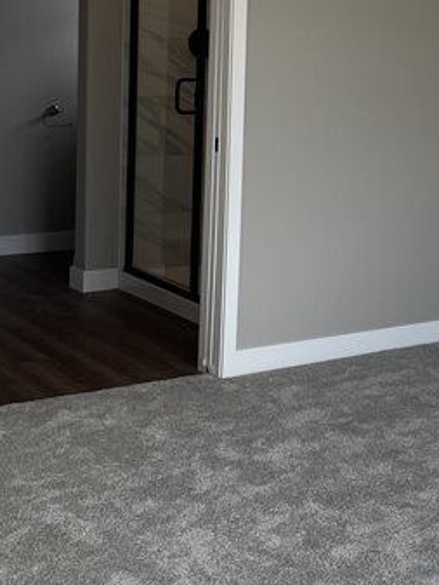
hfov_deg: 19.0
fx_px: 1250
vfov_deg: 26.2
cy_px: 207
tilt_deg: -8.2
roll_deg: -3.9
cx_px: 498
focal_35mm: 74
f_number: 1.6
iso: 32
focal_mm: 4.2
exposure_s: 1/282
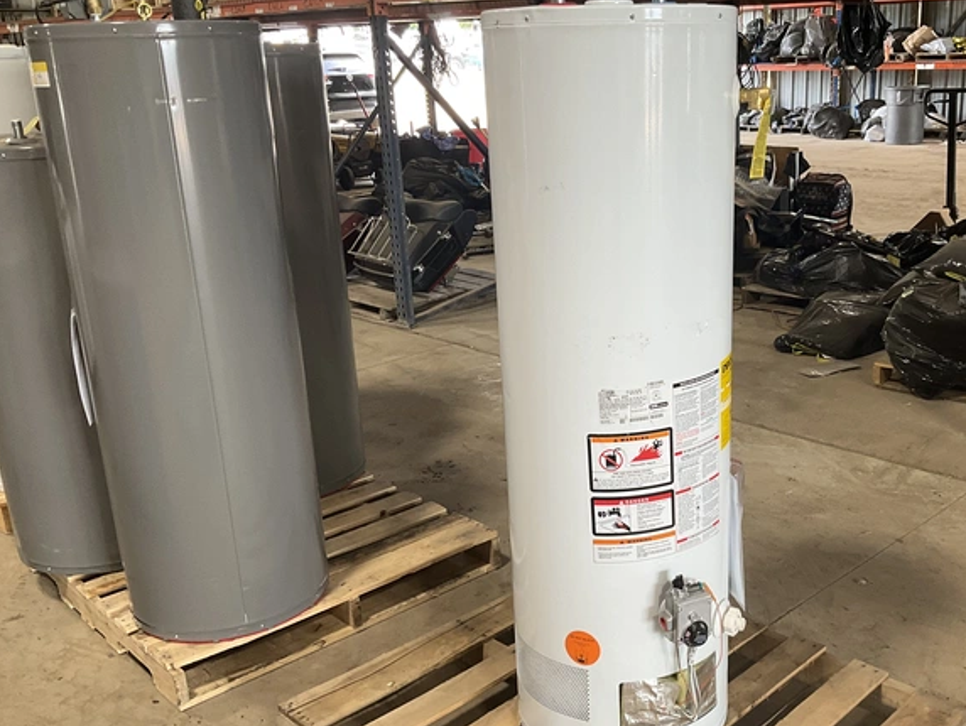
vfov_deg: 37.8
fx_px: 1061
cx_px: 616
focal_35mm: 38
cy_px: 384
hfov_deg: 48.4
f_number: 1.8
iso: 64
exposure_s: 1/60
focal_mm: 3
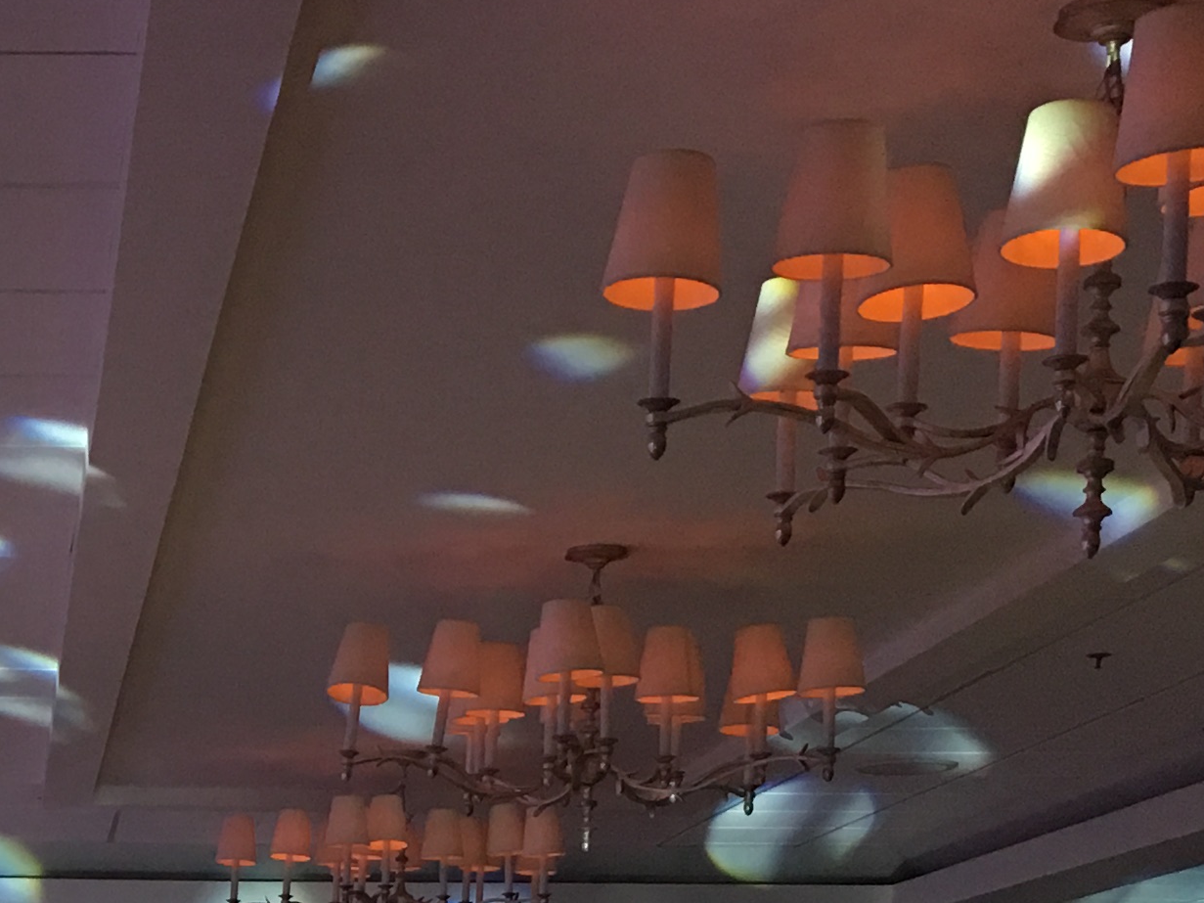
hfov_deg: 19.7
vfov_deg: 14.4
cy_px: 1404
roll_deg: -1.7
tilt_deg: -3.5
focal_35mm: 95
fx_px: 3304
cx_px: -157
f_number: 2.2
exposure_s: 1/15
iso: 64
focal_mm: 4.15
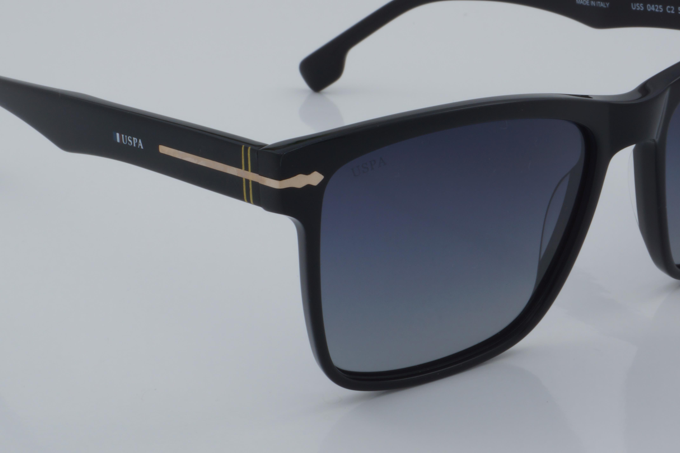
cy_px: 204
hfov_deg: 21.5
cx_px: 383
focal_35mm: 95
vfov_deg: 14.4
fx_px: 1789
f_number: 32
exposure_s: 1/4
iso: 100
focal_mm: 45
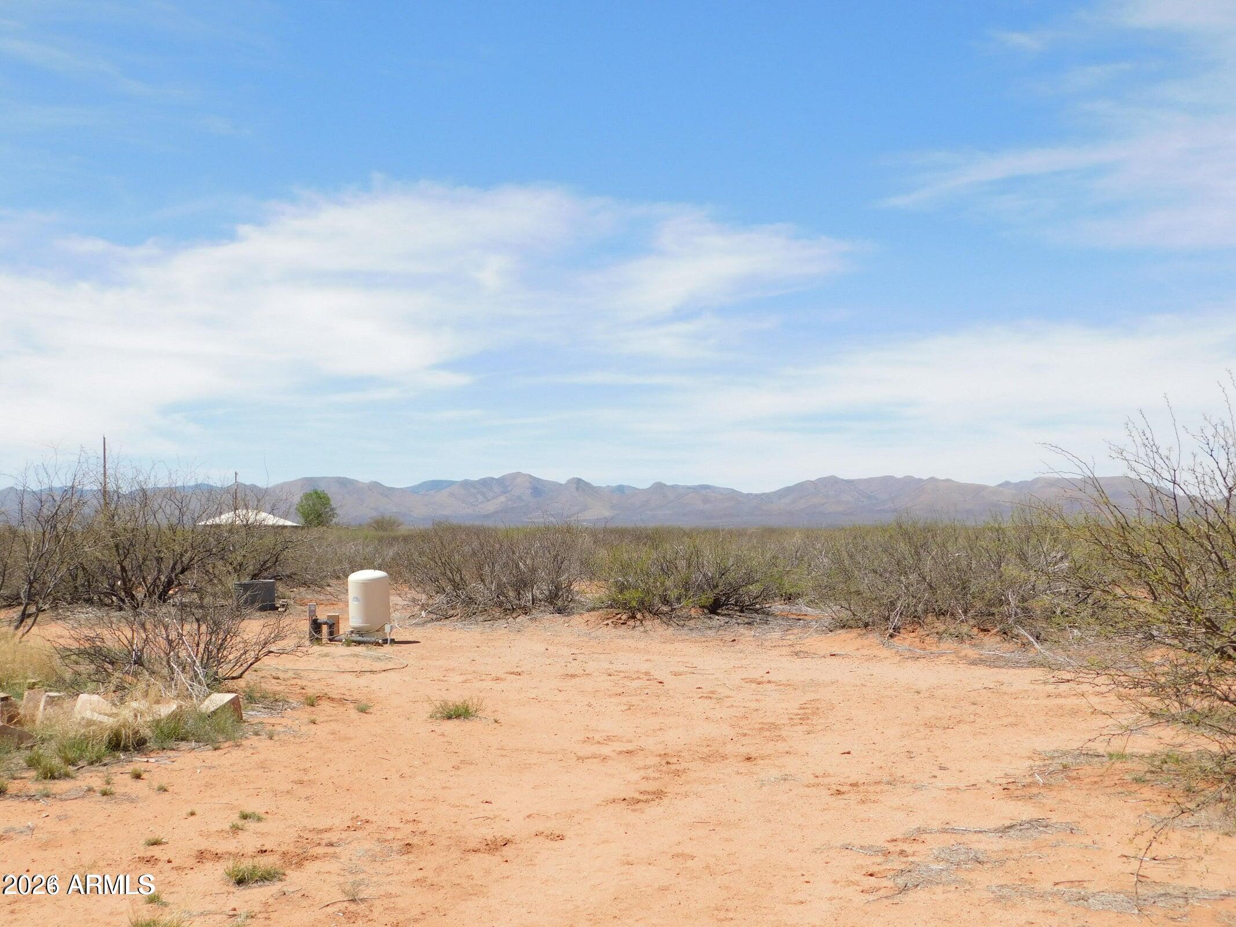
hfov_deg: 46.8
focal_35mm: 40
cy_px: 464
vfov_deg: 36.0
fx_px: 1428
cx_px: 618
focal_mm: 7.1
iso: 125
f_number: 3.6
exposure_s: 1/1000
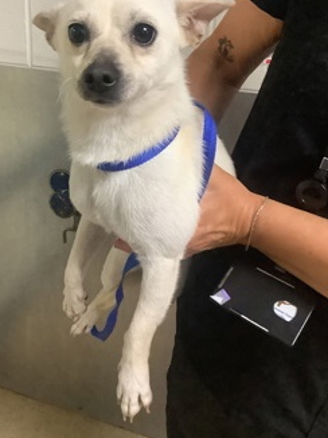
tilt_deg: -23.2
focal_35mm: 40
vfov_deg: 46.5
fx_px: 506
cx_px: 120
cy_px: 168
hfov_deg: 35.7
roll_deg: -2.1
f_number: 2.4
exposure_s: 1/60
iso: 320
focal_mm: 3.3
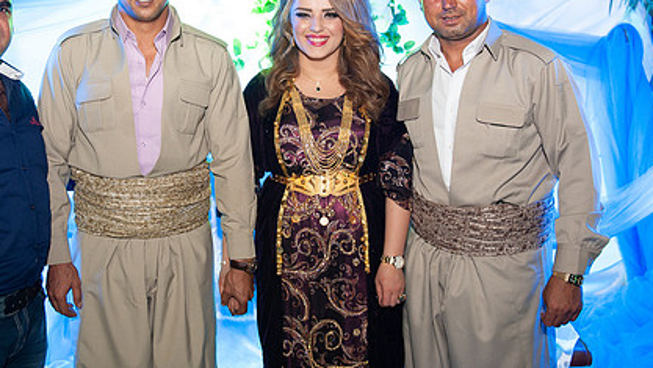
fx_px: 780
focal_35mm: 45
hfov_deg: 45.3
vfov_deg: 26.4
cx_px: 268
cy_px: 127
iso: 1600
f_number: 2.8
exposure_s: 1/30
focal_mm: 29
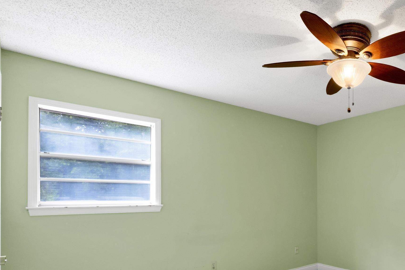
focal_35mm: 25
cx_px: 333
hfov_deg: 64.1
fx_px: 281
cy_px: 192
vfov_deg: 49.8
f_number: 13
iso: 400
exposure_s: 1/5
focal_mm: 14
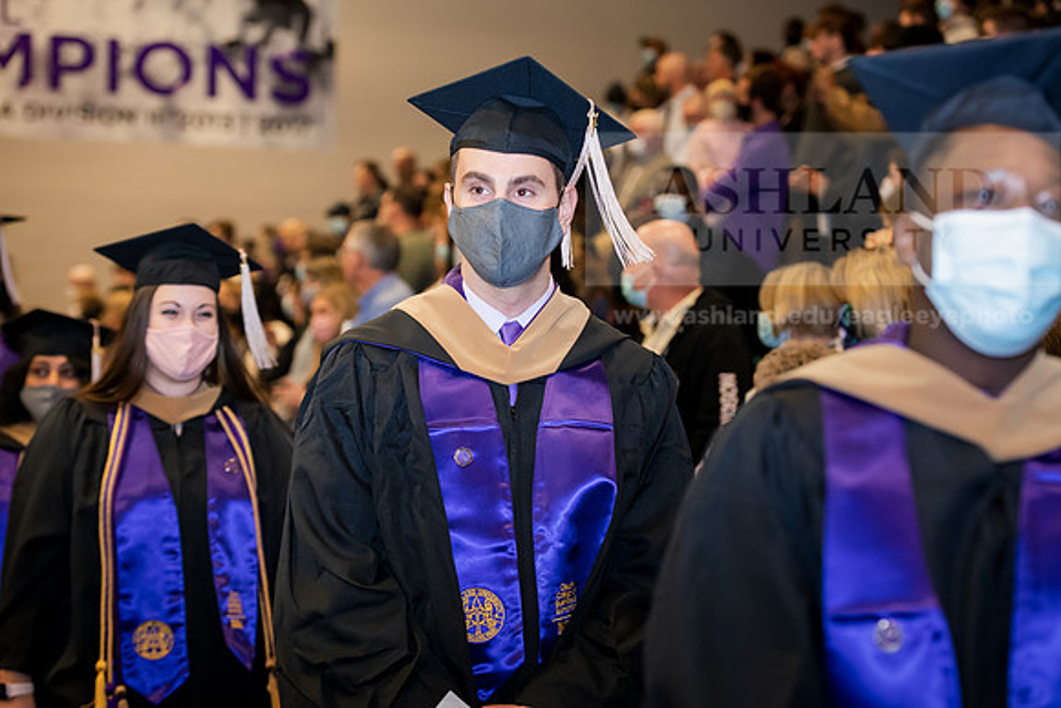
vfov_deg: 15.2
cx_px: 530
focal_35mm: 90
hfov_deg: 22.6
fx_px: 2653
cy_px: 354
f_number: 4
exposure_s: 1/200
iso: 2000
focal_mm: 90
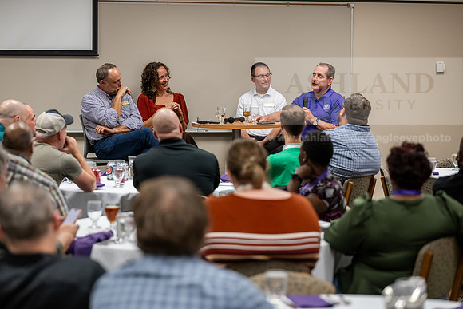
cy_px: 154
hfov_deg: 18.6
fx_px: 1415
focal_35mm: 110
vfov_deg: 12.5
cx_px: 232
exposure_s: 1/200
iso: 2000
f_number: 3.2
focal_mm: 110
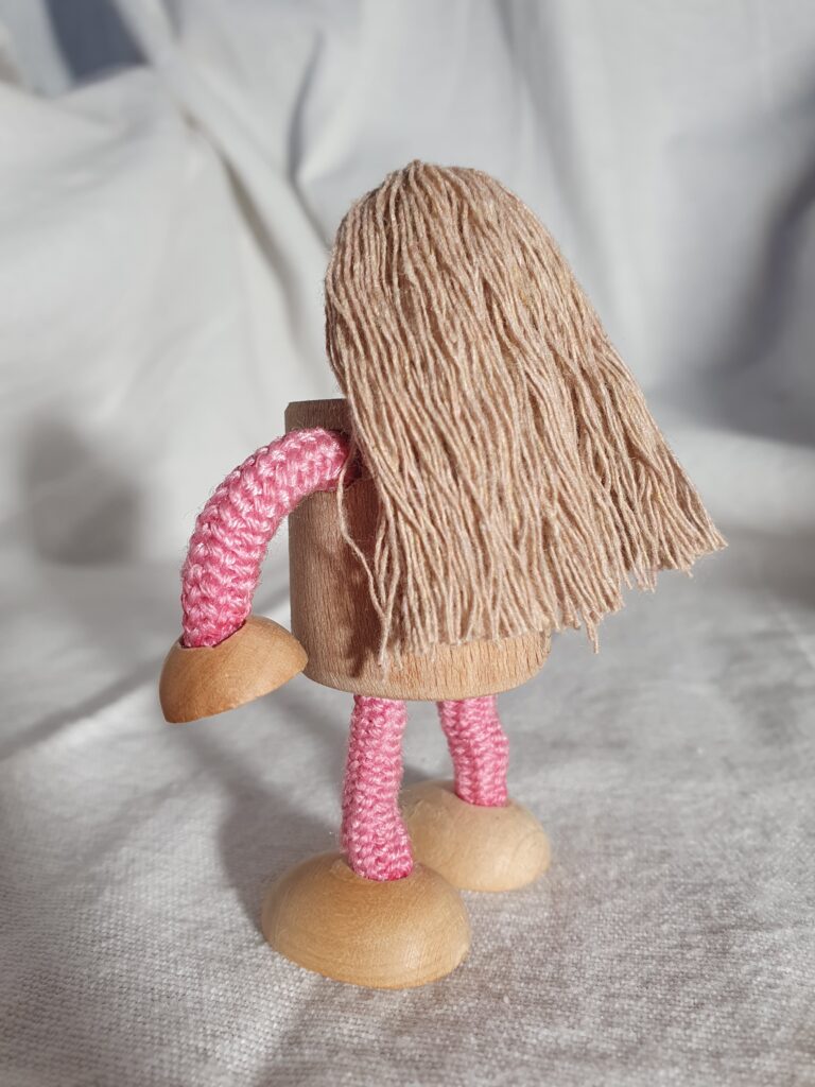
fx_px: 816
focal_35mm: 26
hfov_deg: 53.1
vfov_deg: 67.3
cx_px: 408
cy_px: 544
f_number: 2.4
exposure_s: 1/100
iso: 80
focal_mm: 4.32
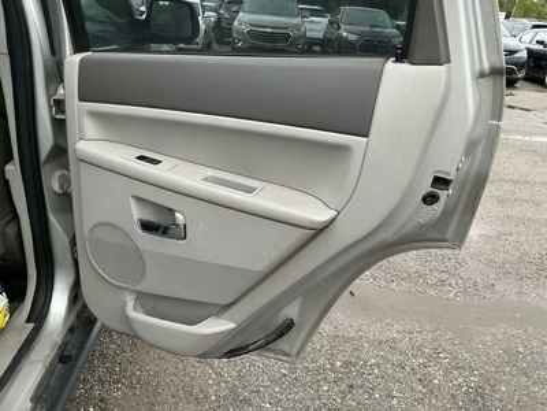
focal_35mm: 28
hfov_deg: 63.4
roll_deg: -3.1
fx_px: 442
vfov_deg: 49.7
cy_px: 206
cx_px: 274
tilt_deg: -21.2
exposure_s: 1/80
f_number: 1.8
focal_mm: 3
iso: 64
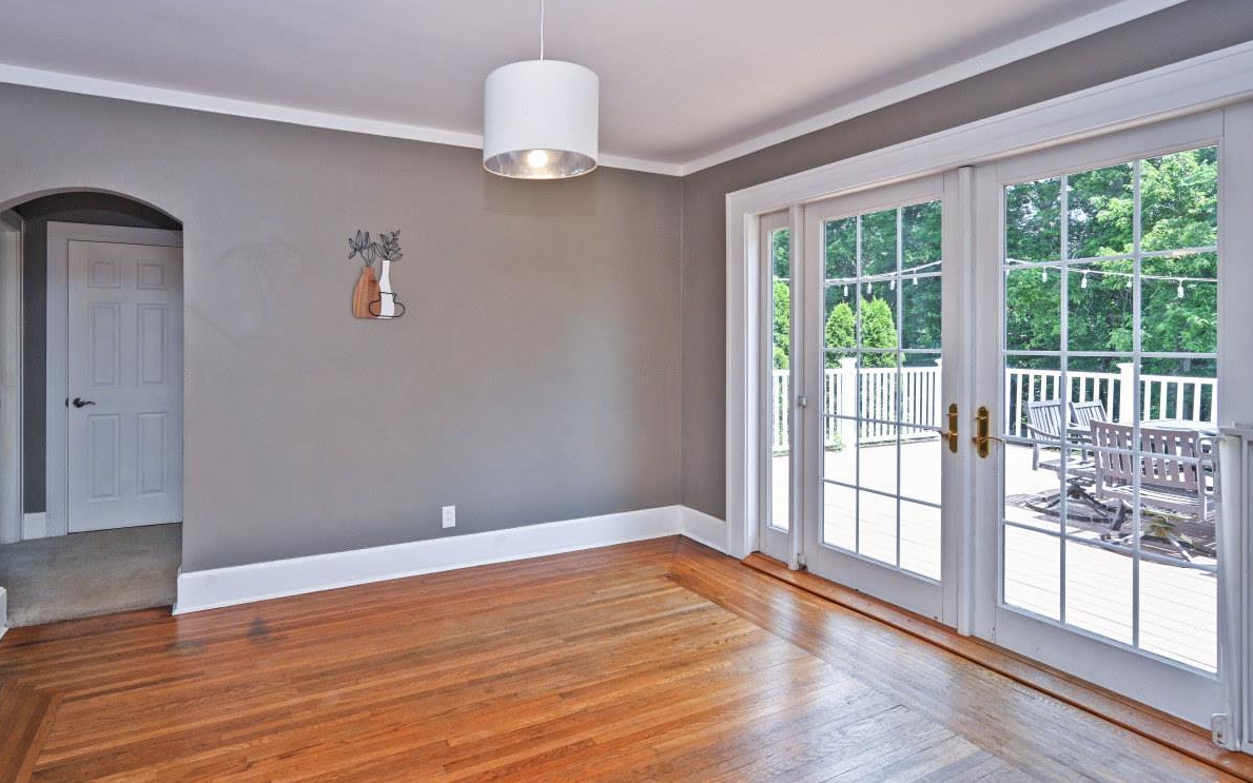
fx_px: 615
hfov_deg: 89.9
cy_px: 338
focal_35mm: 18
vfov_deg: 64.7
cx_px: 502
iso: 160
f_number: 5.6
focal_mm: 14
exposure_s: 1/125
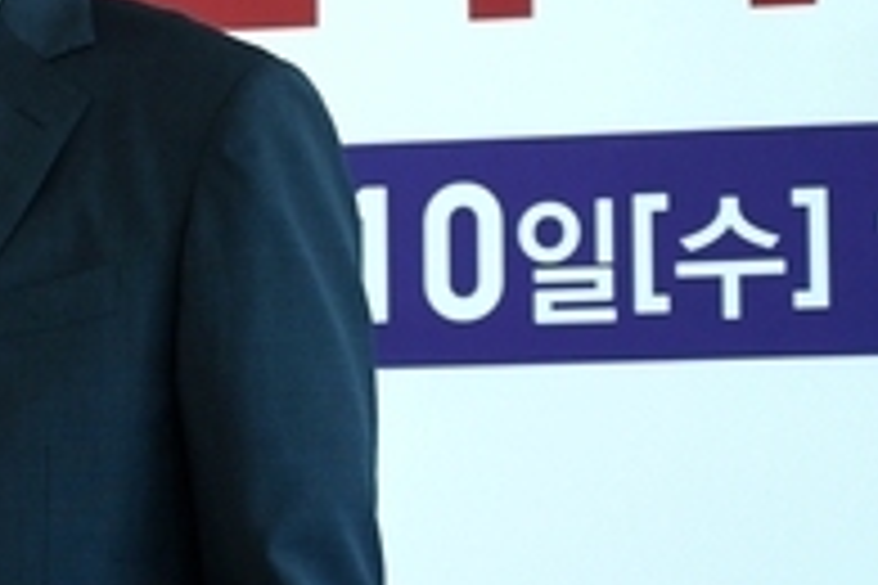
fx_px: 5511
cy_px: 65
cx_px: -162
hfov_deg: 9.0
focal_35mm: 226
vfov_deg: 6.1
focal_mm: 70
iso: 900
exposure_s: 1/80
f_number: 4.5
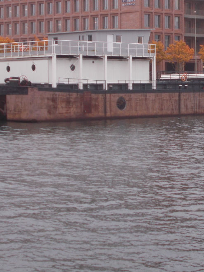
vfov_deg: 17.2
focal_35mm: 114
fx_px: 895
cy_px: 73
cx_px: 172
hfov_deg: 12.9
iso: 80
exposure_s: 1/80
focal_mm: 10.3
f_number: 4.9
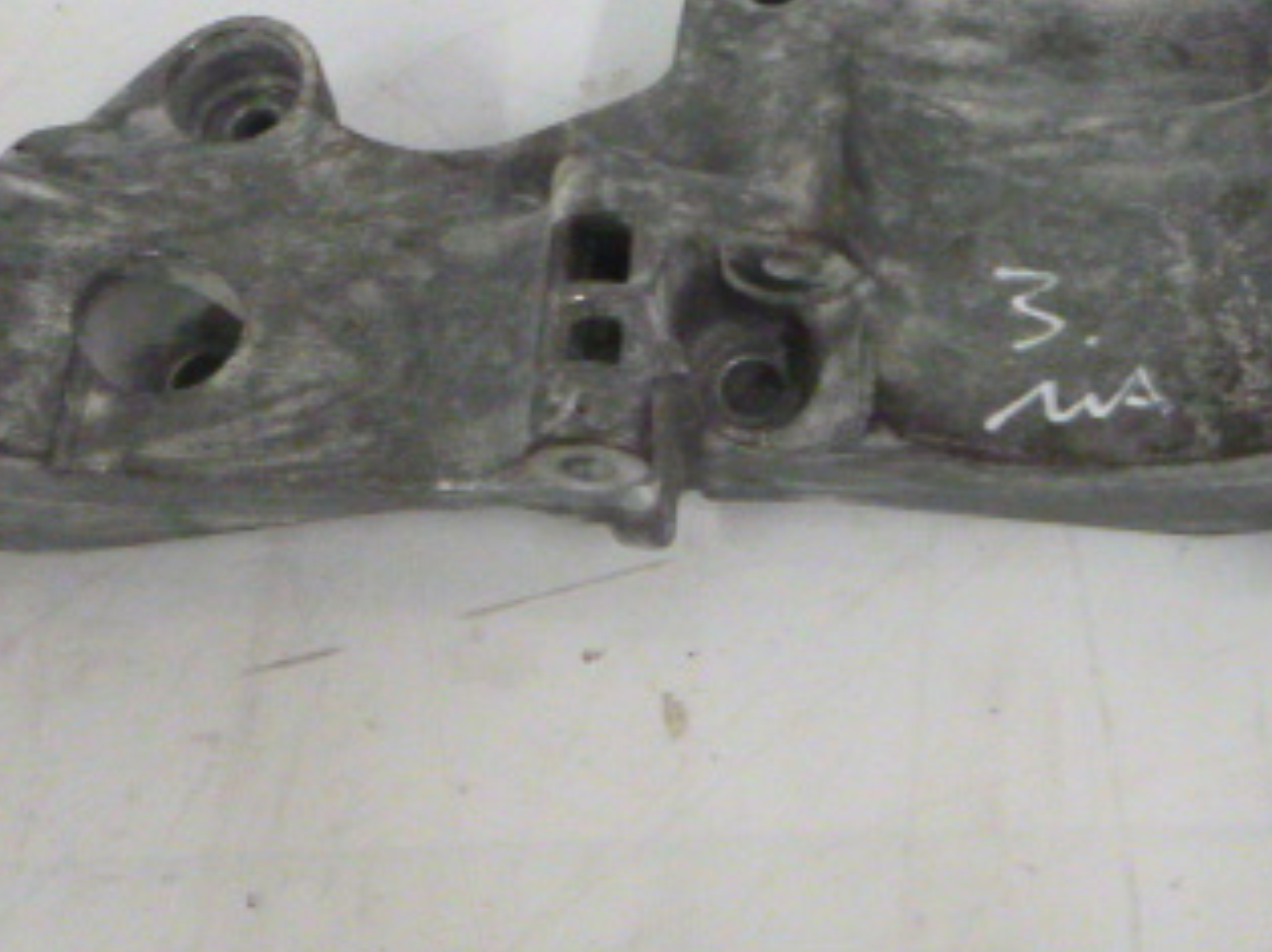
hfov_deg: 36.9
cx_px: 903
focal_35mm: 51
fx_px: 1873
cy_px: 194
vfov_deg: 28.0
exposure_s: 1/30
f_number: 3.9
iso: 800
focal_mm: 4.5
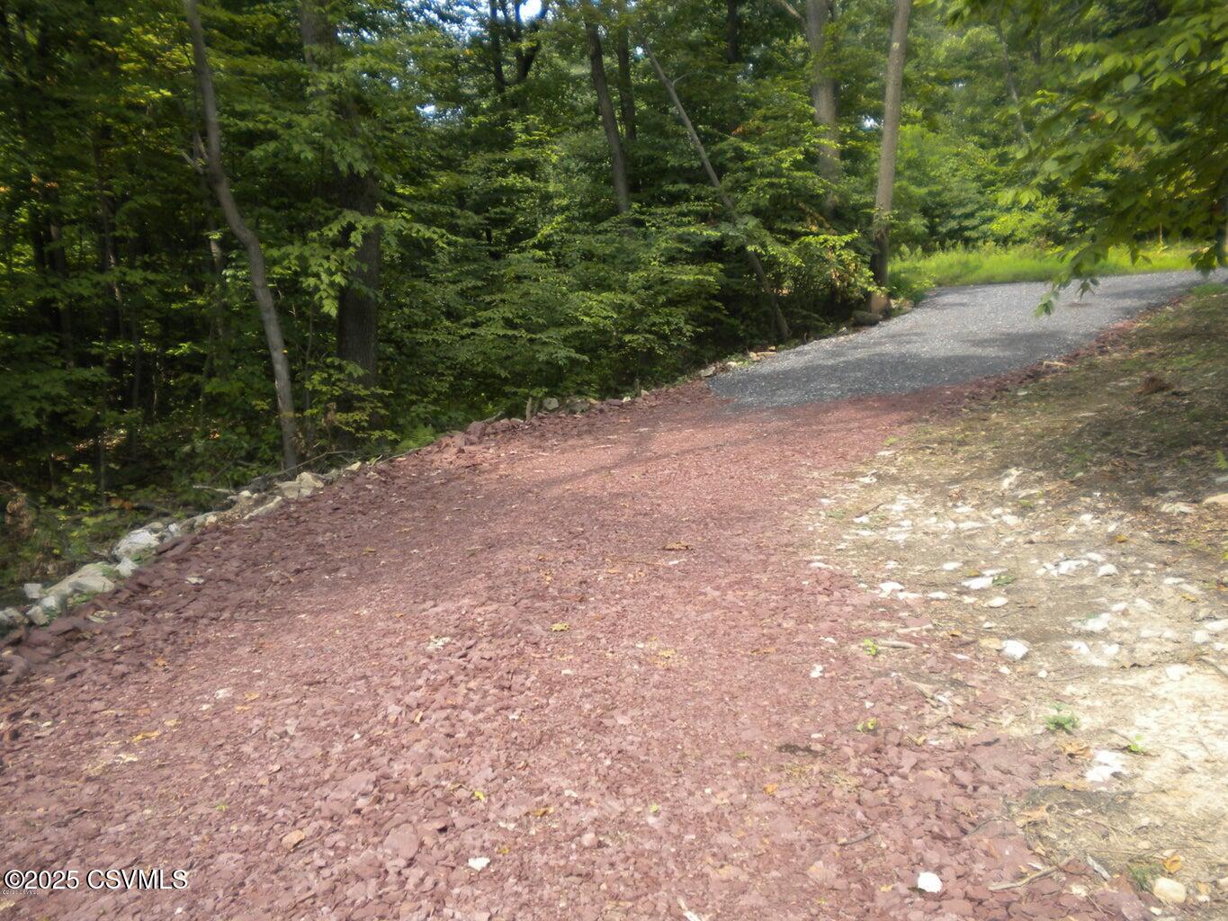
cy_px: 460
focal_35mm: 35
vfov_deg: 40.7
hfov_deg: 52.6
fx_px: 1242
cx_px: 614
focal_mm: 6.3
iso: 80
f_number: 3.1
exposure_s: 1/214
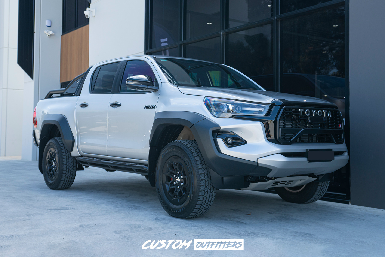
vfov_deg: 37.9
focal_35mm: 35
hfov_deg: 54.4
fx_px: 374
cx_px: 192
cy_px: 128
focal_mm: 35
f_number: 4.5
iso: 100
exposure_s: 1/80
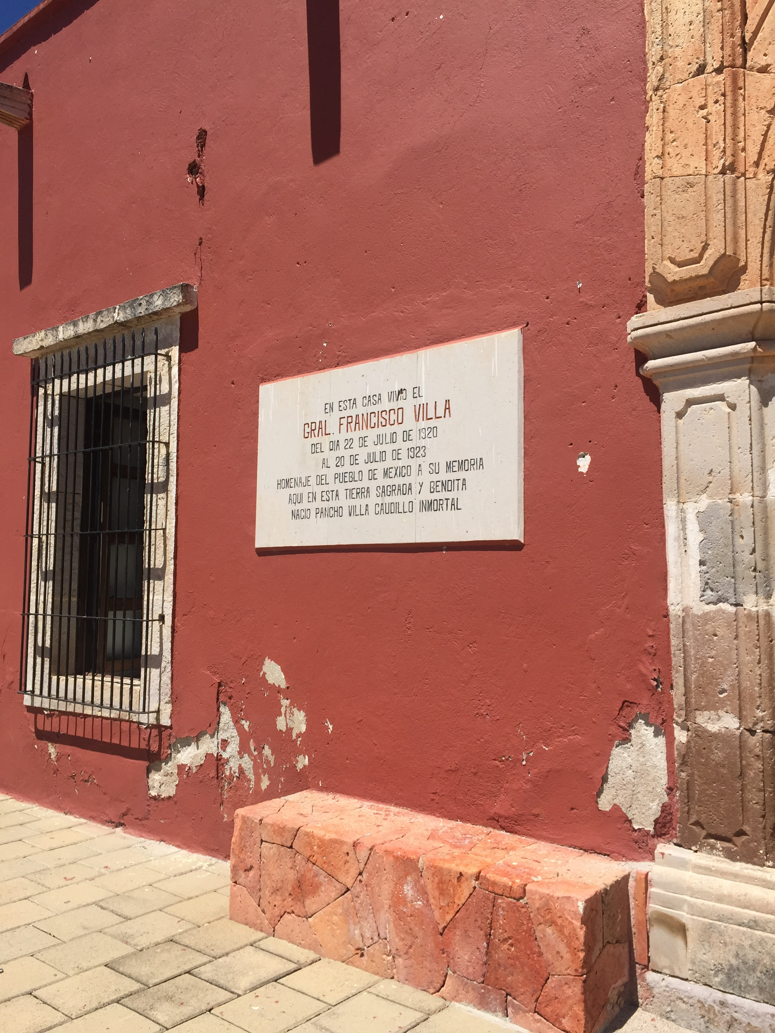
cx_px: 388
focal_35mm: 29
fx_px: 866
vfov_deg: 61.7
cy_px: 516
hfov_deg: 48.2
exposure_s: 1/3049
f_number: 2.2
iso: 32
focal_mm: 4.15
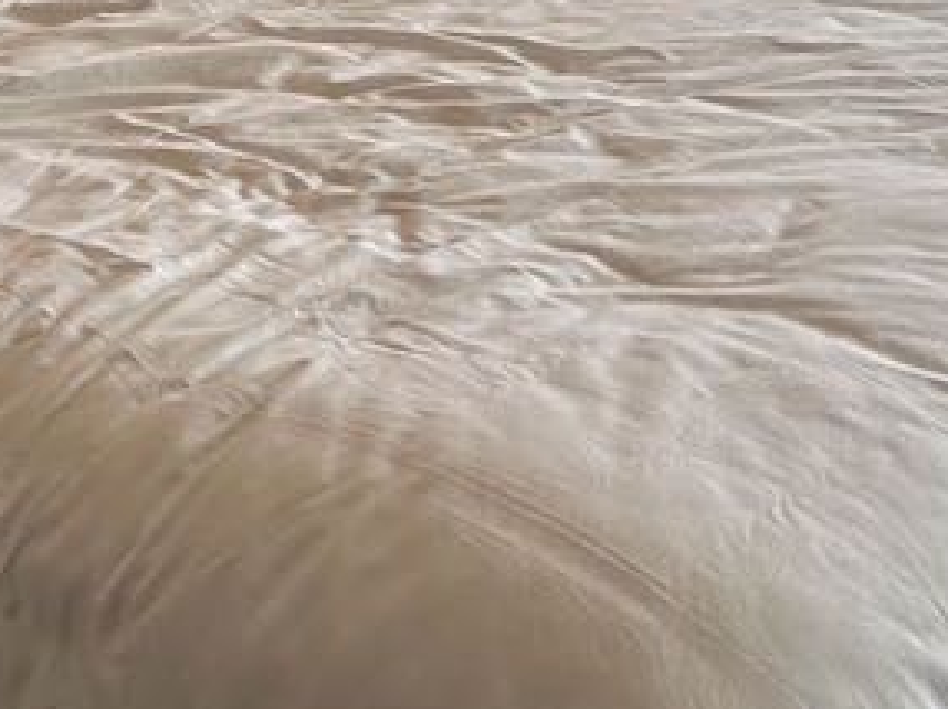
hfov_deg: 23.3
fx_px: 2299
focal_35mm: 84
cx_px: 467
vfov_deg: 16.0
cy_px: -384
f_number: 1.78
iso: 64
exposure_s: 1/242
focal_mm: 6.86
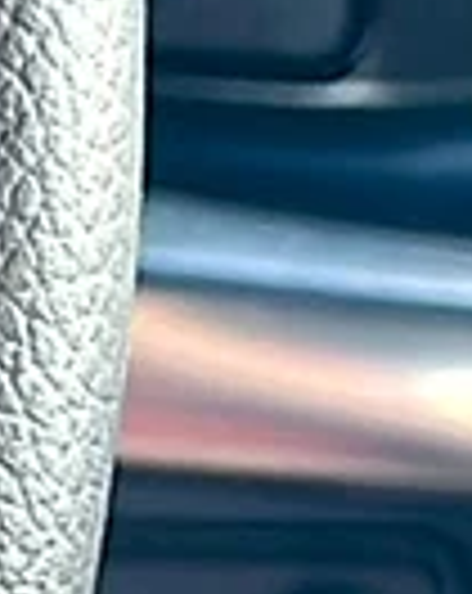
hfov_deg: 6.5
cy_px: -115
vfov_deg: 8.8
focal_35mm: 218
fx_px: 3820
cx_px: -922
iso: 100
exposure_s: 1/108
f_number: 1.78
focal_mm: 6.86
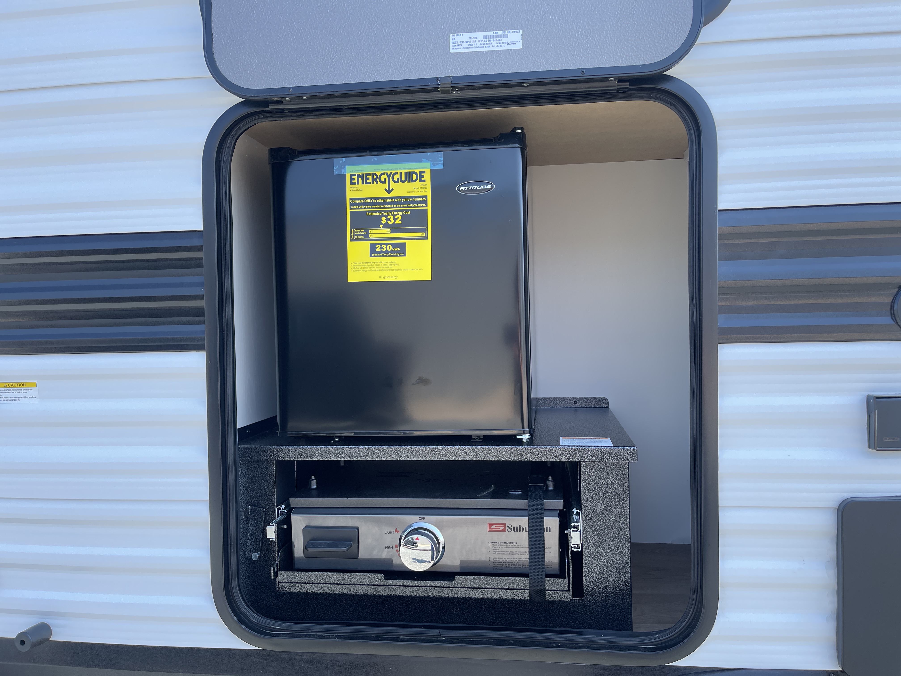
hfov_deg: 69.4
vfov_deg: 54.9
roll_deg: +0.9
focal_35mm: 25
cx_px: 450
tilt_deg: -2.5
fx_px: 651
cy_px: 338
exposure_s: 1/807
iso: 32
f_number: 1.6
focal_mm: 5.1
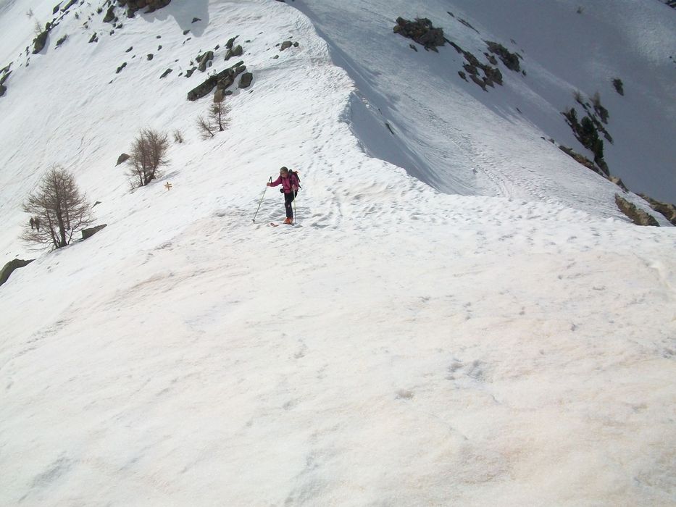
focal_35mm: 34
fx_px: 664
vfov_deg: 41.8
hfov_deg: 54.0
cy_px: 254
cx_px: 338
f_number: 5.5
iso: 80
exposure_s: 1/1401
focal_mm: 5.7
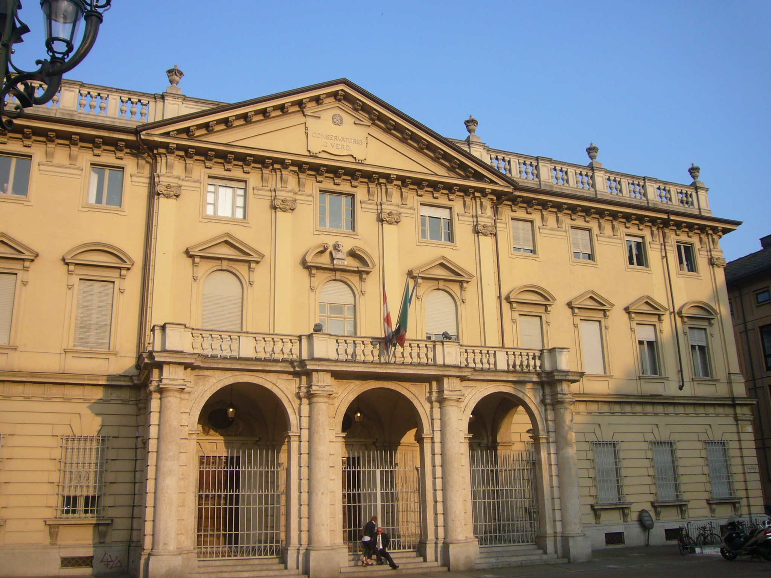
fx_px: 713
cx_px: 386
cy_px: 289
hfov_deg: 56.8
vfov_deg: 44.2
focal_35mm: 32
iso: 80
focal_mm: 4.6
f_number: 5.6
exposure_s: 1/160
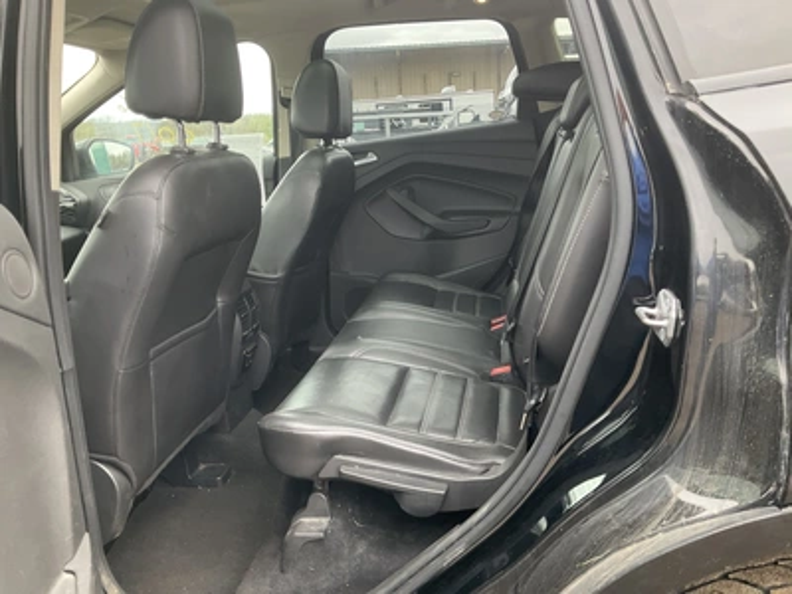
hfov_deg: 61.7
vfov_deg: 48.2
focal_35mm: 29
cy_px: 297
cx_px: 396
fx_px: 664
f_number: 1.8
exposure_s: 1/108
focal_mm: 3
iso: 64
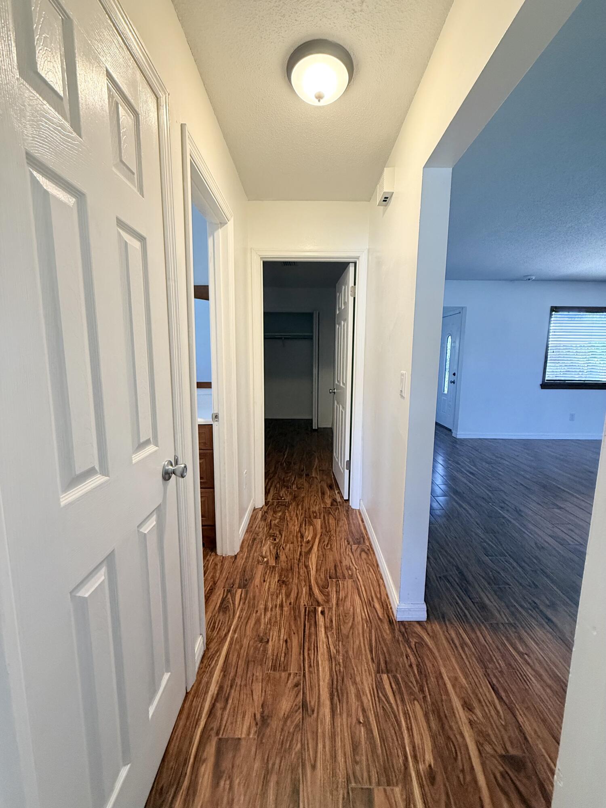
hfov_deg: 85.7
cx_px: 303
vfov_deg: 102.1
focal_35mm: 14
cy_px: 404
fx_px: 327
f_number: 2.2
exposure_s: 1/120
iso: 320
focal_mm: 2.22
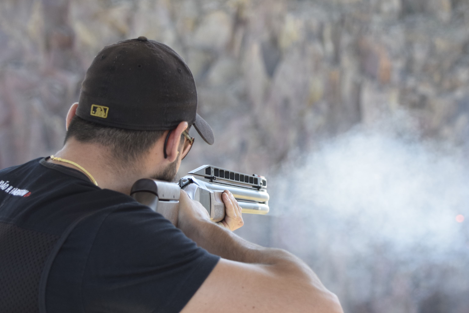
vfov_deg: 8.9
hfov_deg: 13.3
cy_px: 196
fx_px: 2006
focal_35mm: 154
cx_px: 258
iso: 800
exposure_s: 1/640
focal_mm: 70
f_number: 4.5
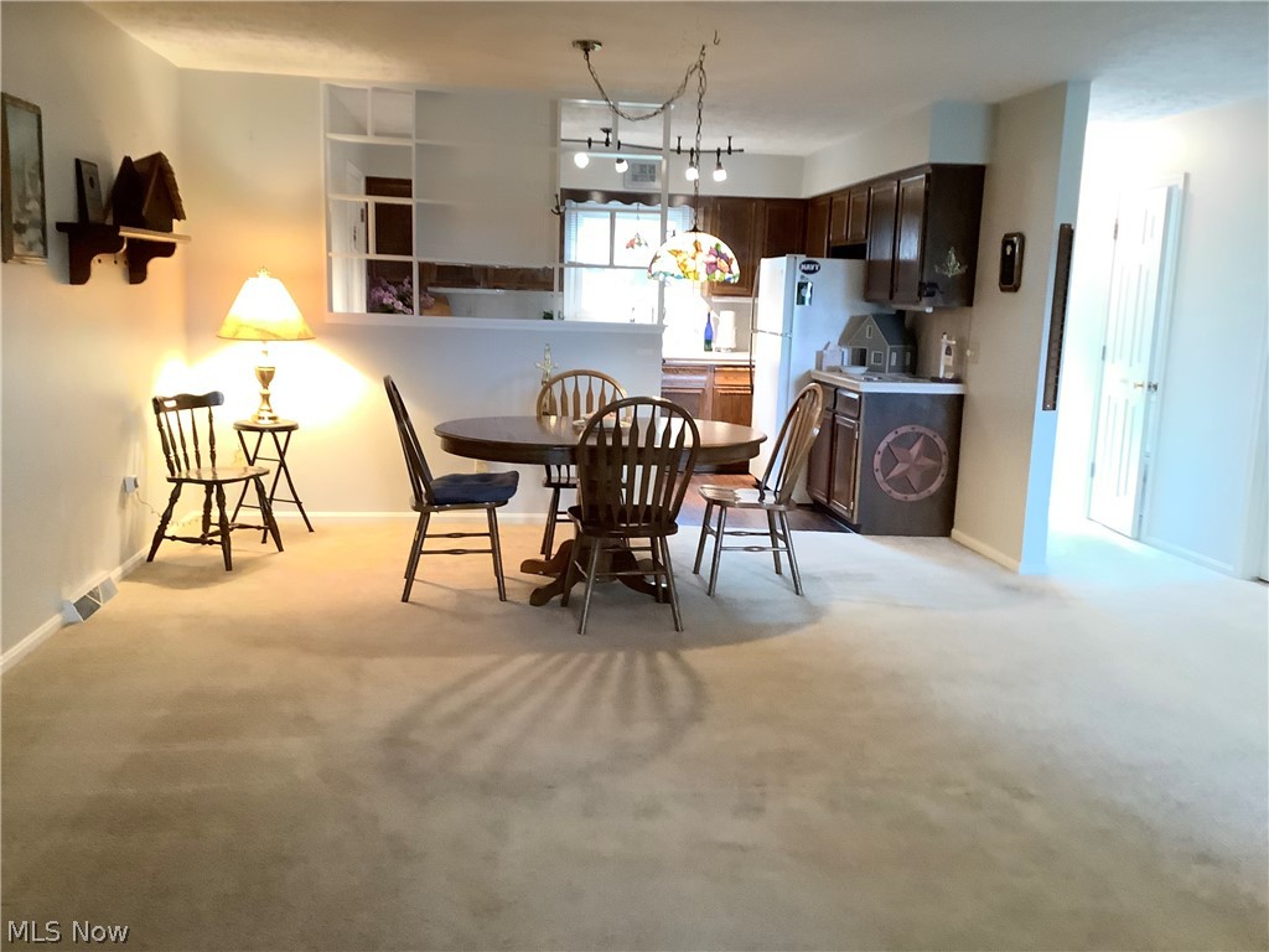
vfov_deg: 45.4
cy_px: 476
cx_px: 634
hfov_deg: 58.4
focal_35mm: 31
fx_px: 1136
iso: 500
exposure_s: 1/30
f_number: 2.4
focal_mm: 3.3
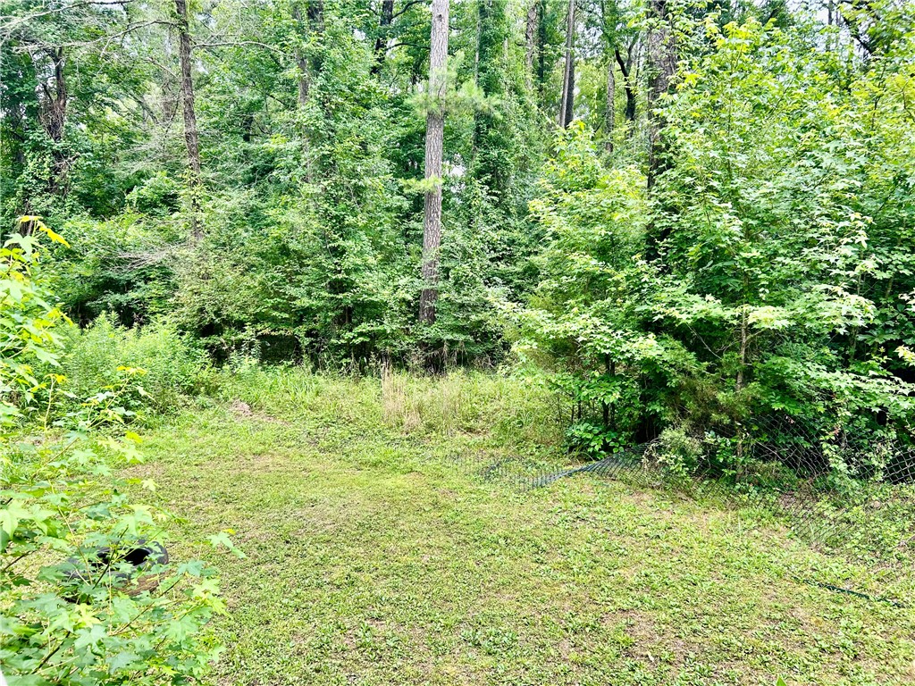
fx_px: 687
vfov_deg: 53.1
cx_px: 458
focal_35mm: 26
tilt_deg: -6.1
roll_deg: -0.8
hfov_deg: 67.3
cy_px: 343
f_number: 1.5
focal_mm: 5.7
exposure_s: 1/121
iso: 40
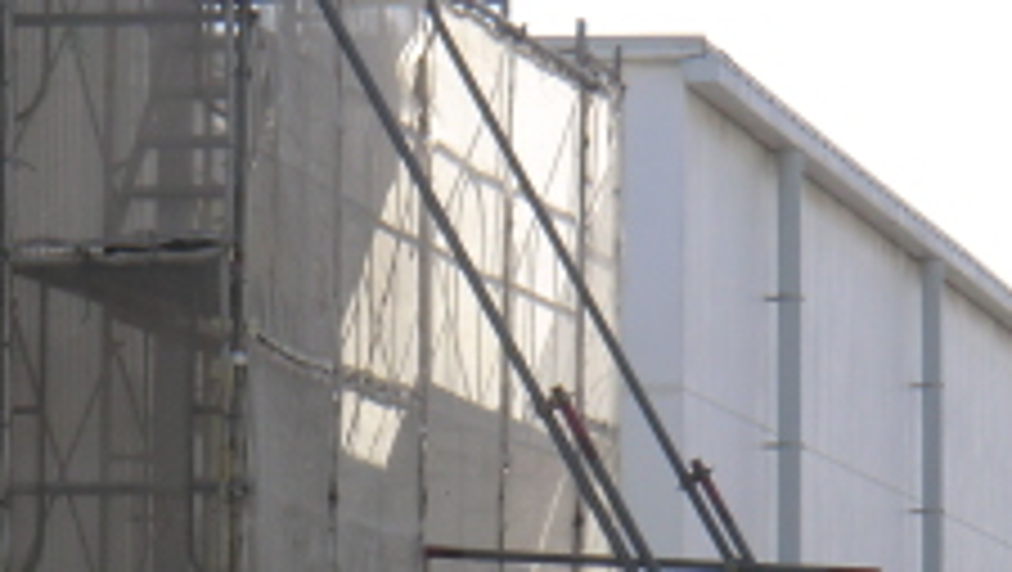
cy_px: 446
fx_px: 6311
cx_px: 495
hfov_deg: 9.2
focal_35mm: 235
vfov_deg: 5.2
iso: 64
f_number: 4.6
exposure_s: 1/400
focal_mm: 13.6
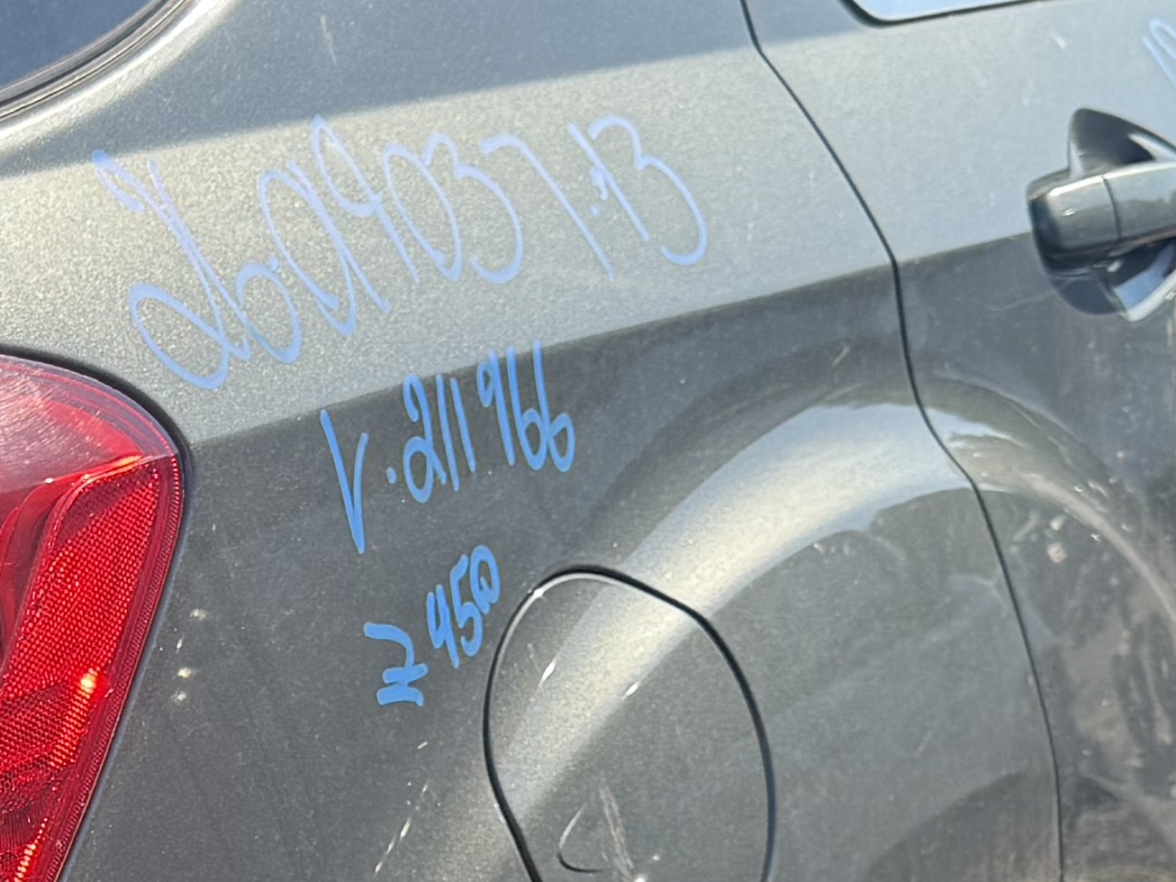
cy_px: 1030
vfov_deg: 13.7
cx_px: -119
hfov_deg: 18.0
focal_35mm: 105
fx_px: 3566
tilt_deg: -17.8
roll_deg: +3.5
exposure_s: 1/2110
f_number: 1.78
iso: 100
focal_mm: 6.76
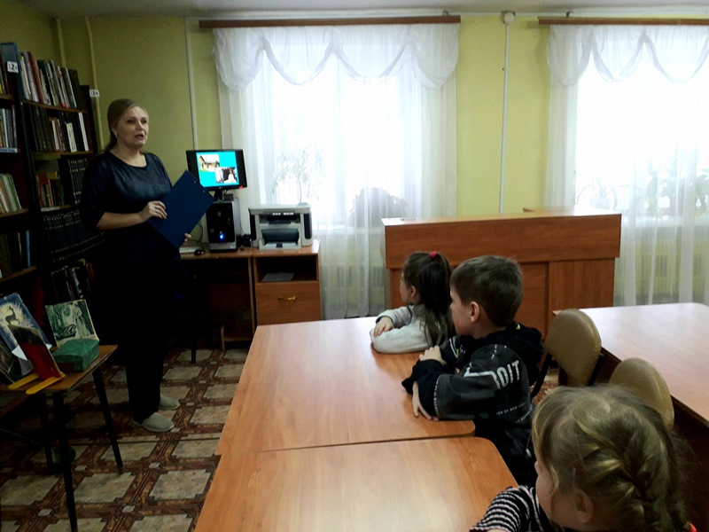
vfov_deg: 51.4
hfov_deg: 65.3
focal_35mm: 27
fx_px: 553
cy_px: 266
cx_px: 354
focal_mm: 3.6
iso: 160
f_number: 1.9
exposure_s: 1/33
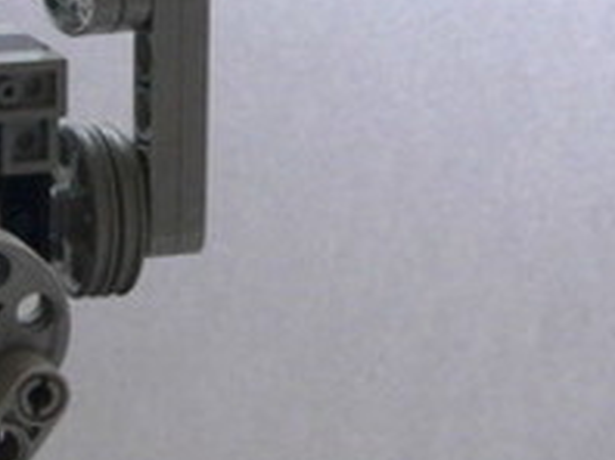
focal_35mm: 164
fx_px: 2910
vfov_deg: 9.0
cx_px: -311
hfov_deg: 11.6
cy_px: 412
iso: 200
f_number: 2.8
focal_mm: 6
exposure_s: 1/60
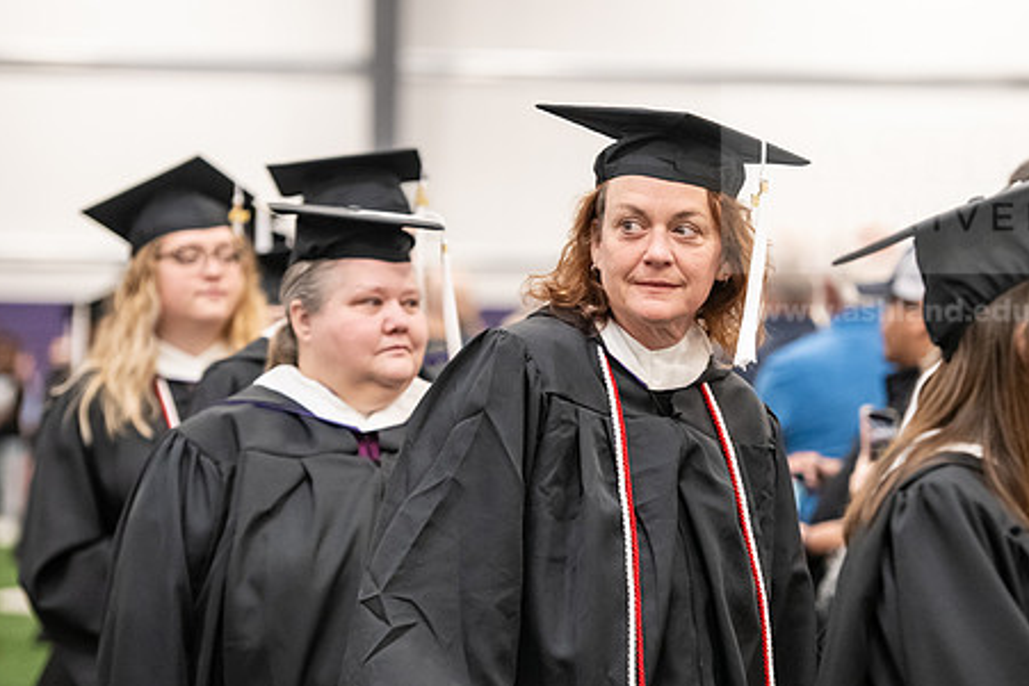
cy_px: 359
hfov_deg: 13.1
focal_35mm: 157
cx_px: 653
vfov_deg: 8.7
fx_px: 4489
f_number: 3.2
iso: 3200
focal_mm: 122
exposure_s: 1/200
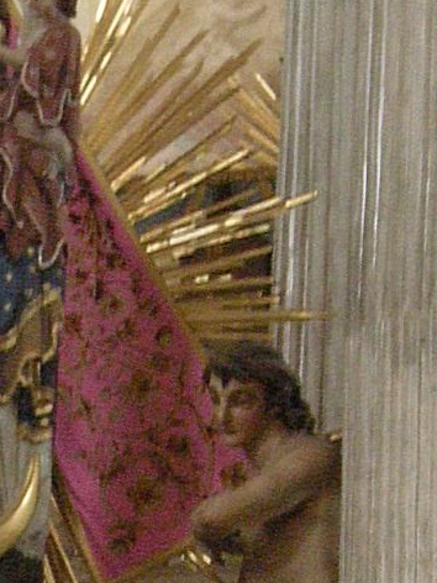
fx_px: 4174
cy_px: 761
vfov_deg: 7.9
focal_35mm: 248
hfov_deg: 6.0
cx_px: -61
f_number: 4.8
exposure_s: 1/8
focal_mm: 13
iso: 728
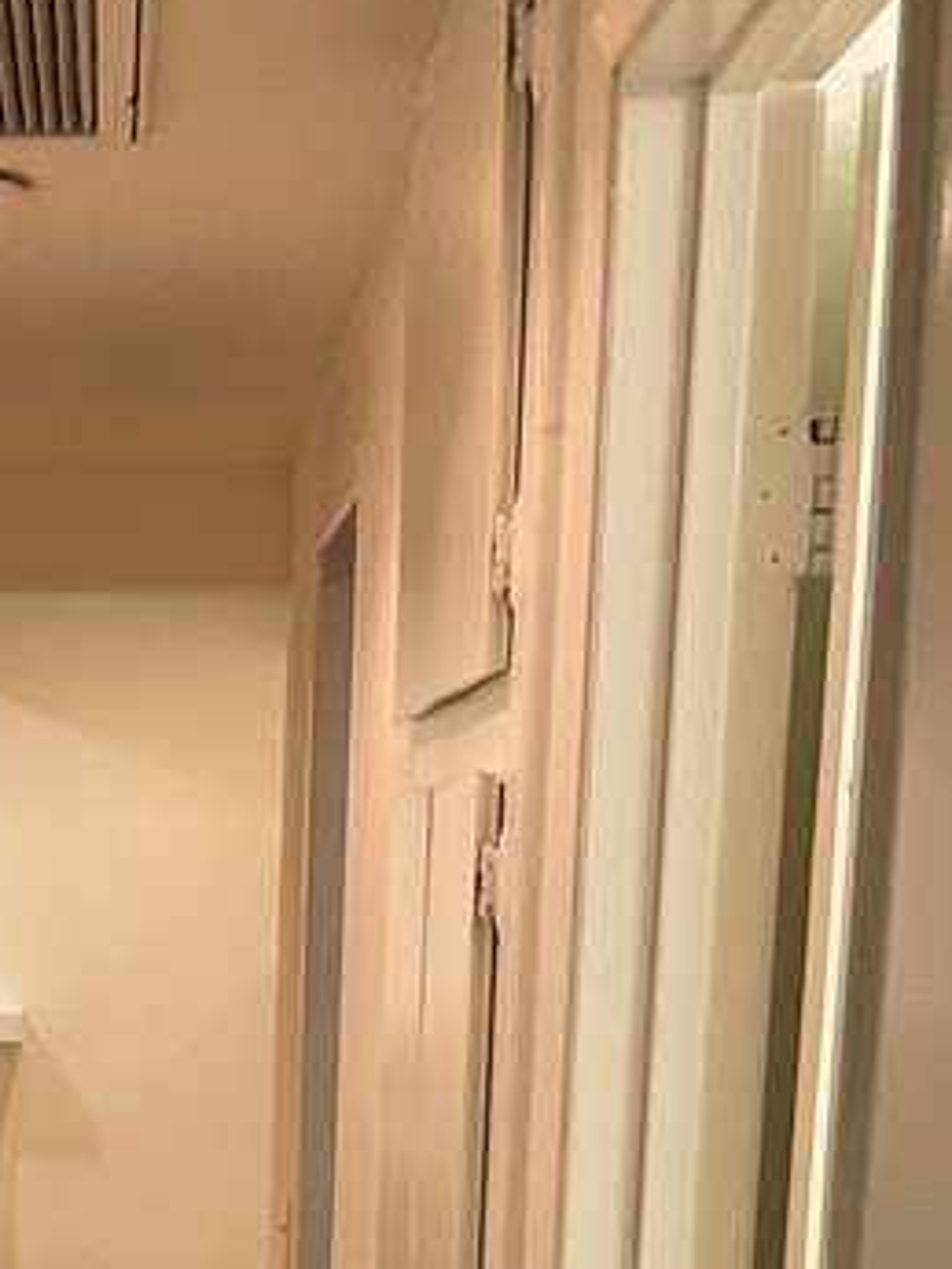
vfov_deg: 20.8
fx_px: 3152
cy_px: 1622
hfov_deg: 16.9
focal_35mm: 86
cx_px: 81
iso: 50
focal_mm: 3
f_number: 1.8
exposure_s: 1/60
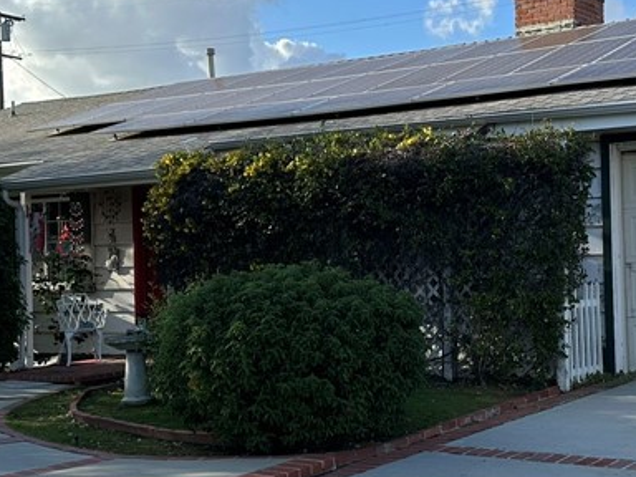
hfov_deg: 30.1
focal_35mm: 64
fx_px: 1176
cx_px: 419
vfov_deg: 22.9
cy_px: 257
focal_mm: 6.86
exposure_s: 1/2110
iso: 80
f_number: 1.78
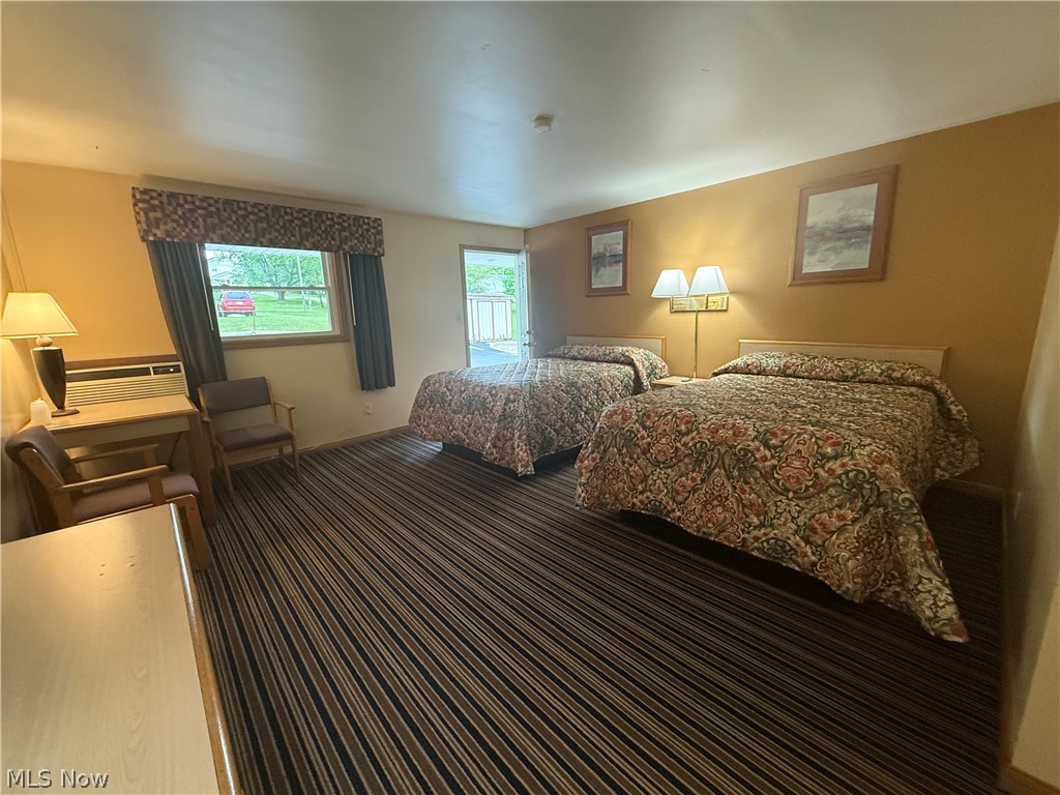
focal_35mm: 14
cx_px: 530
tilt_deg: -11.4
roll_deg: +1.6
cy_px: 398
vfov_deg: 85.7
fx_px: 429
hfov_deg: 102.1
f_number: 2.2
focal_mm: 2.22
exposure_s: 1/60
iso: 500
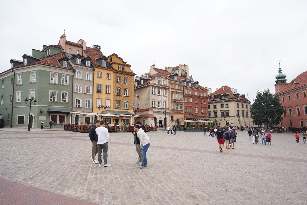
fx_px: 205
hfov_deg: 73.7
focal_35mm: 24
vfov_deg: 53.1
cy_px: 102
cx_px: 154
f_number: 10
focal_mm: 24
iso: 100
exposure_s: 1/100
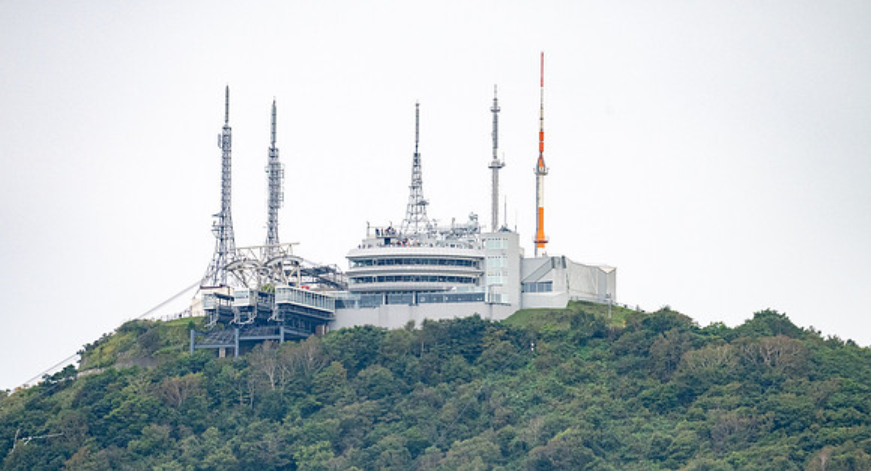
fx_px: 10429
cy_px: 290
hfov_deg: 4.8
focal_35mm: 456
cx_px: 435
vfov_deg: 2.6
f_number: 8
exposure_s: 1/640
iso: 2200
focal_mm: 400
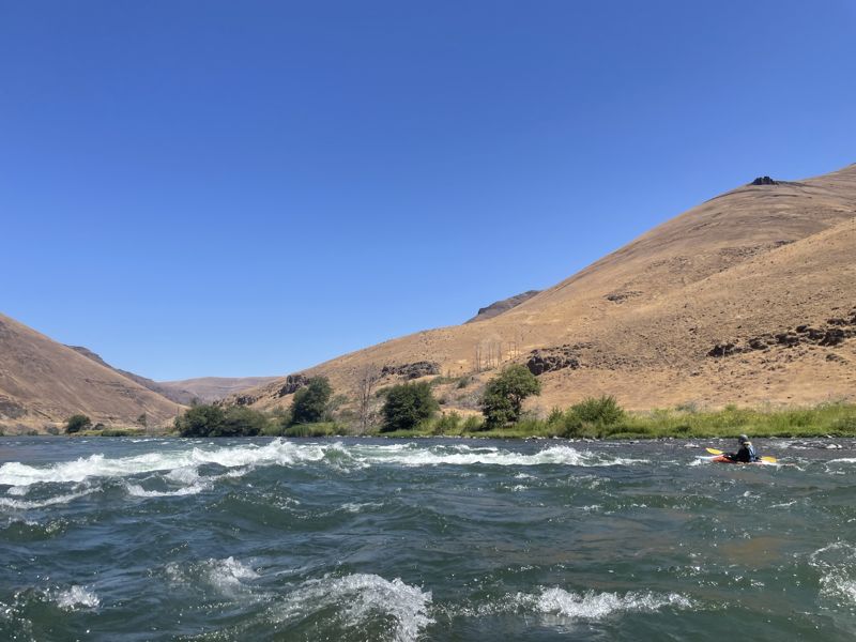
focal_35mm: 26
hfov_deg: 67.3
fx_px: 643
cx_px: 428
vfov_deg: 53.1
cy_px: 321
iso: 32
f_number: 1.6
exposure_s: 1/2959
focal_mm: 4.2
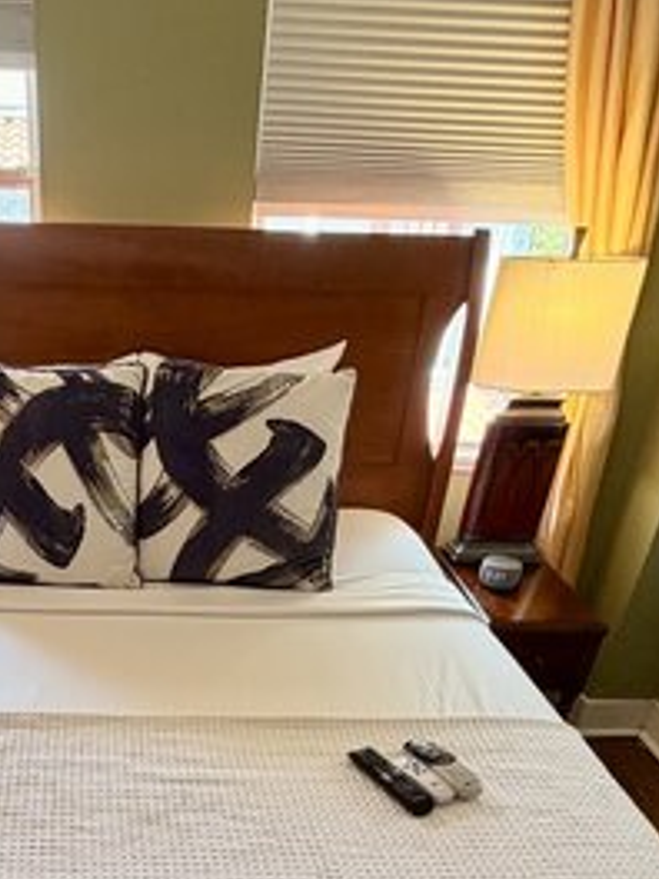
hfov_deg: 40.4
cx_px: 150
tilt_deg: -38.2
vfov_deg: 46.9
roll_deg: -2.6
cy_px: 836
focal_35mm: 34
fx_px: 863
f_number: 2.2
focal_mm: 2.22
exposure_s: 1/60
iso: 200
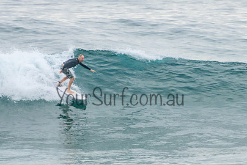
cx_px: 93
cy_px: 82
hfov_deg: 2.6
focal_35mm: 788
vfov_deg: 1.7
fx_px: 5410
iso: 500
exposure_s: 1/1250
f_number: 5.6
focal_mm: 400
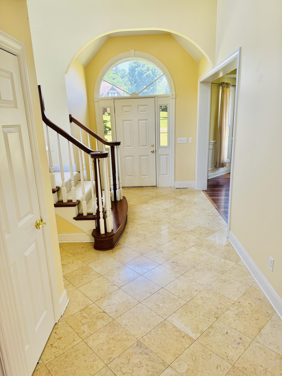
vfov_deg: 71.6
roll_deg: +2.6
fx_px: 261
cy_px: 188
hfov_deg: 56.8
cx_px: 141
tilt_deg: -16.3
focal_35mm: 24
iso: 100
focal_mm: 6.76
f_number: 1.78
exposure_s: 1/121
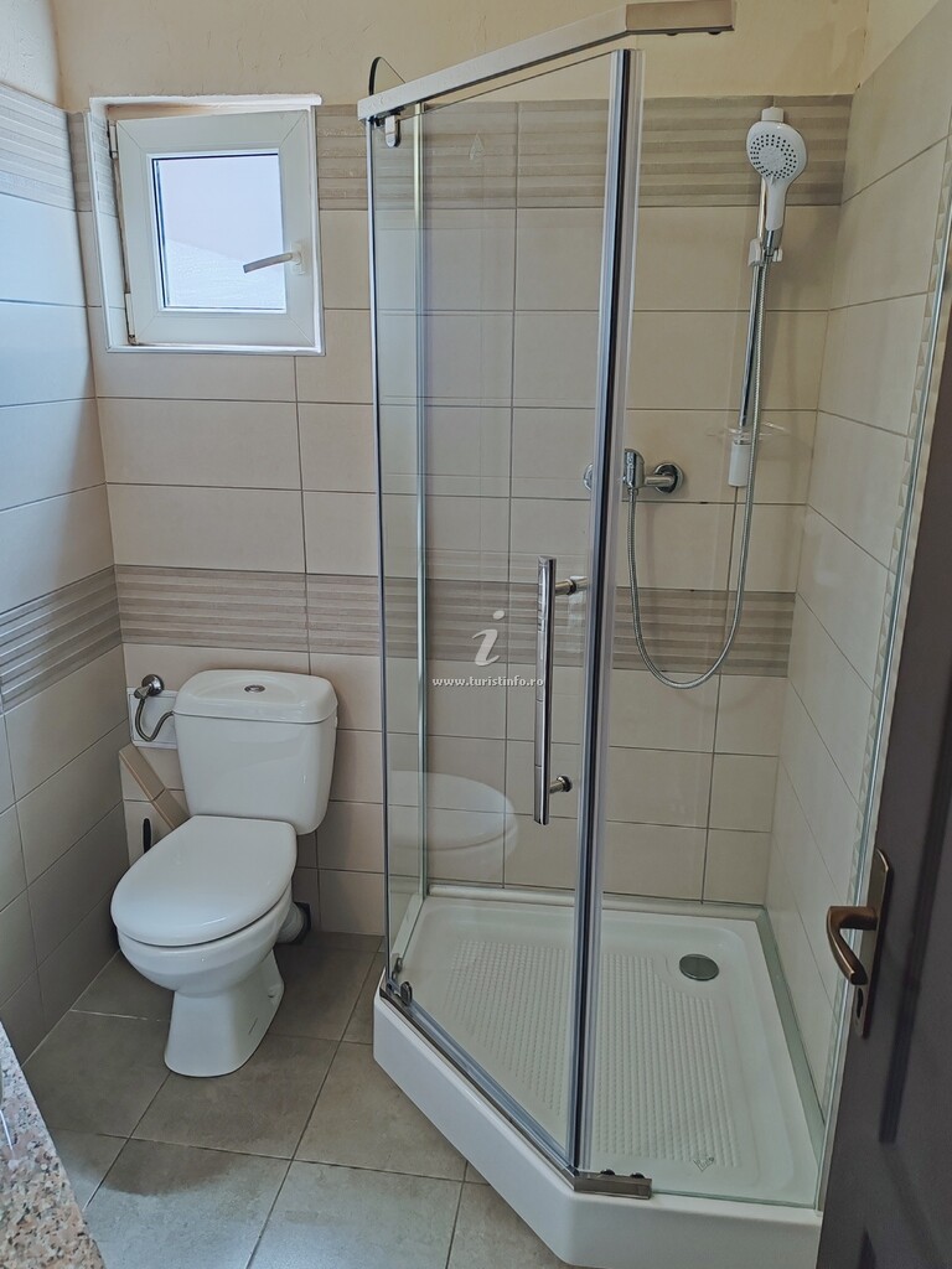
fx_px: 990
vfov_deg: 65.3
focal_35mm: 27
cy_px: 634
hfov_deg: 51.4
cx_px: 476
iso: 320
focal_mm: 6.12
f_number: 1.9
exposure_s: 1/100
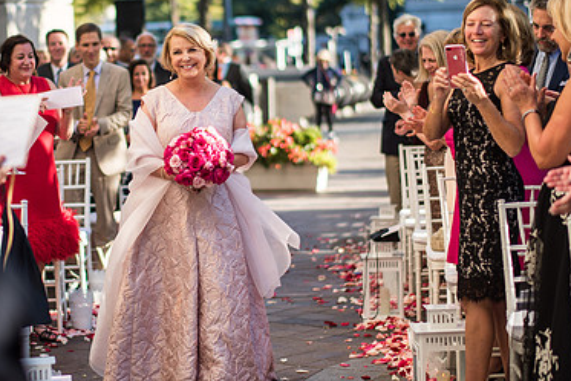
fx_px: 1587
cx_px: 153
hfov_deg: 20.3
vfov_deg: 13.7
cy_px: 137
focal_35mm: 100
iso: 100
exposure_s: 1/2000
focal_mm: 58
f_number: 1.4
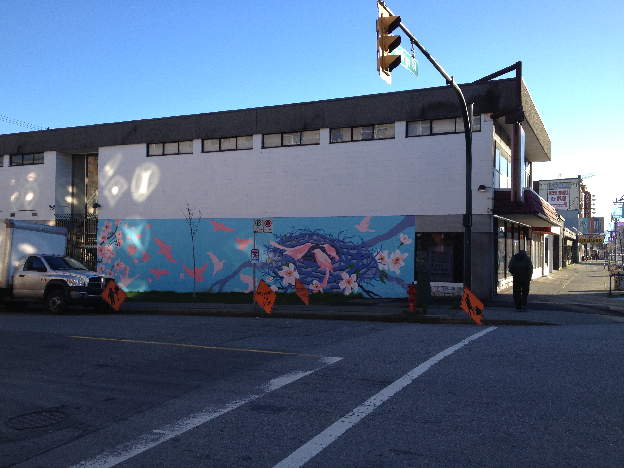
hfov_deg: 52.6
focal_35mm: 35
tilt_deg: +0.1
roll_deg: -2.0
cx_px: 312
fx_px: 631
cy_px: 234
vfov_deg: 40.7
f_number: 2.4
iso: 50
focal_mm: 4.28
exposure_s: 1/606
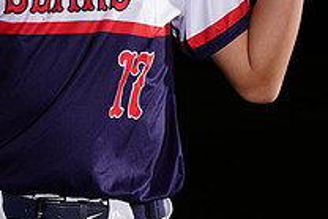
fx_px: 4176
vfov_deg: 3.0
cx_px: 3
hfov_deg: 4.5
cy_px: -73
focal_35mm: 458
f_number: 9
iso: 400
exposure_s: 1/125
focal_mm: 164
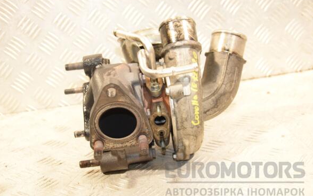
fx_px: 427
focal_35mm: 50
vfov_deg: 25.8
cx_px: 155
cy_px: 99
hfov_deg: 40.3
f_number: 5.6
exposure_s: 1/125
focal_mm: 32
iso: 1600
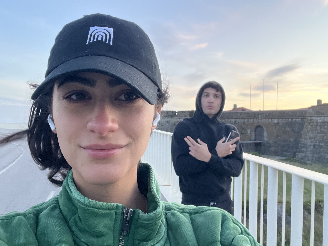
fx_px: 284
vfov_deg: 46.8
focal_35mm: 30
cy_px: 123
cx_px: 164
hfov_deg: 60.0
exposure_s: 1/60
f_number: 2.2
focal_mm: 2.71
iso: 320
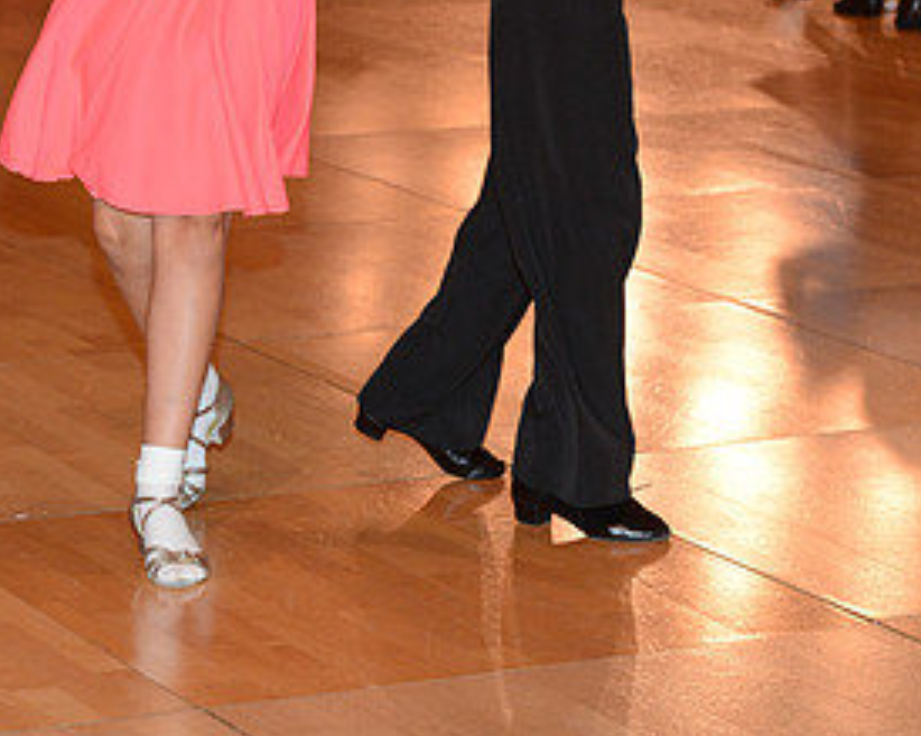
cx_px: 321
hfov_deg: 11.8
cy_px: -168
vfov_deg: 9.3
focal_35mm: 163
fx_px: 4441
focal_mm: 82
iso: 1000
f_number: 5.6
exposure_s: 1/250
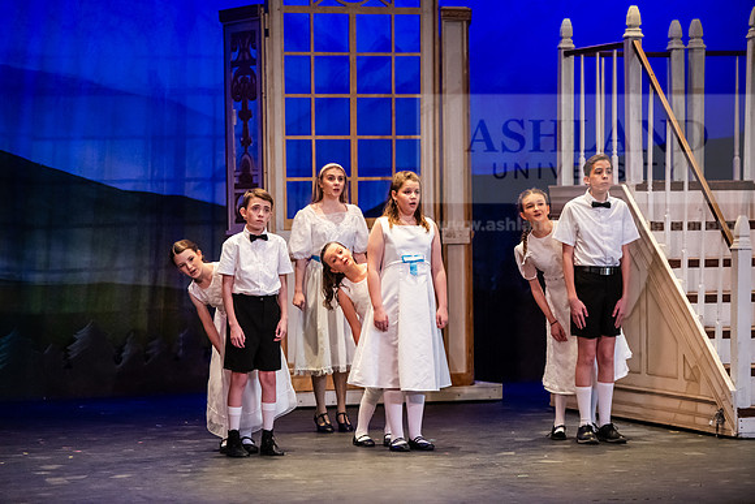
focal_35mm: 135
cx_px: 378
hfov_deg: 15.2
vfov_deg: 10.2
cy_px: 252
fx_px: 2832
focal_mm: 135
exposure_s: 1/320
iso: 4000
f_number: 3.2
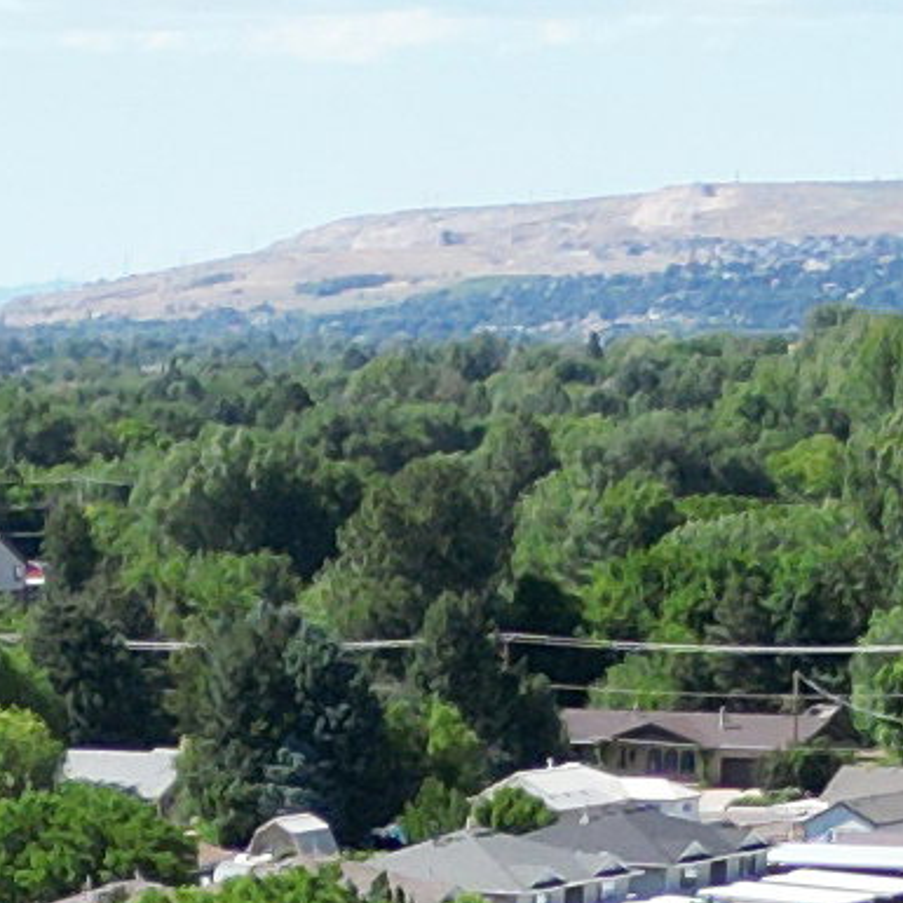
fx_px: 6552
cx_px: 364
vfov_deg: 7.2
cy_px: 2477
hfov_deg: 7.9
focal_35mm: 222
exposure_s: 1/2000
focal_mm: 6.72
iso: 130
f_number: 1.7
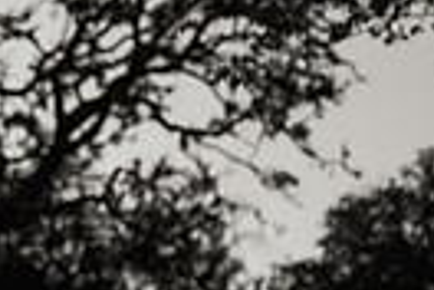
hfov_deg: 7.6
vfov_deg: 5.4
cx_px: -599
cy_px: 130
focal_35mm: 253
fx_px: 3050
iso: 80
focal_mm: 50
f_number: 2.8
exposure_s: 1/3200
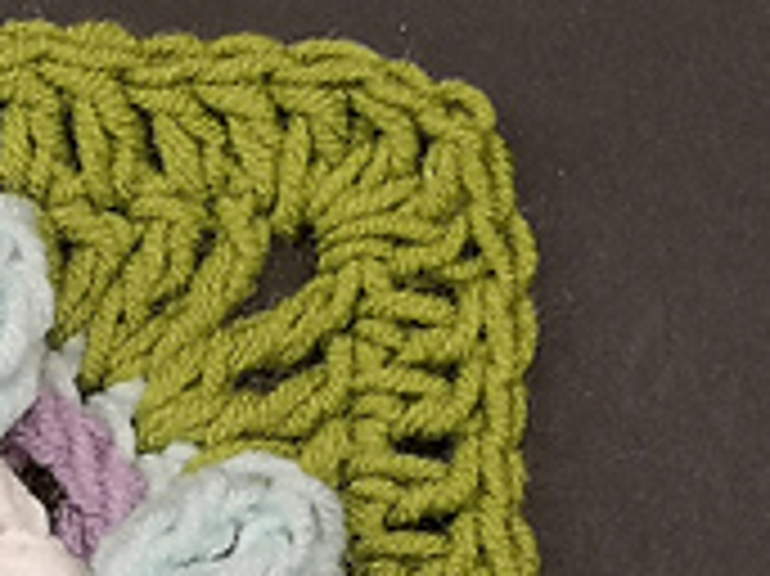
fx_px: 3912
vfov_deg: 8.3
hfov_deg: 10.9
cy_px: 832
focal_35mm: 176
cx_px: -270
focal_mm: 3.95
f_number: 1.8
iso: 50
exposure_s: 1/50
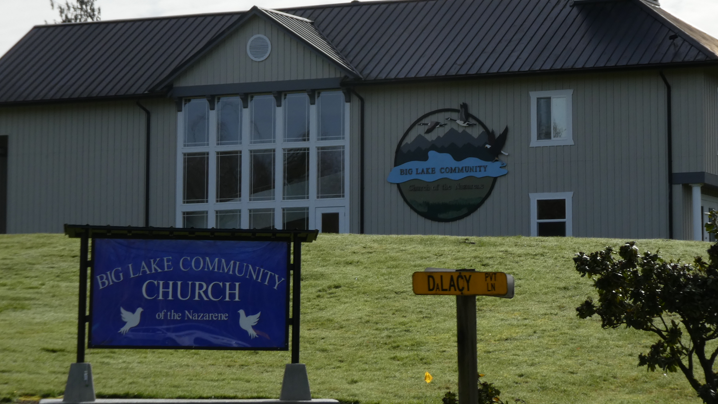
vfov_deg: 9.0
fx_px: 2570
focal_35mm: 135
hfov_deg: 15.9
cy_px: 117
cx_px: 395
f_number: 5
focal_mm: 17.5
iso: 80
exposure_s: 1/500
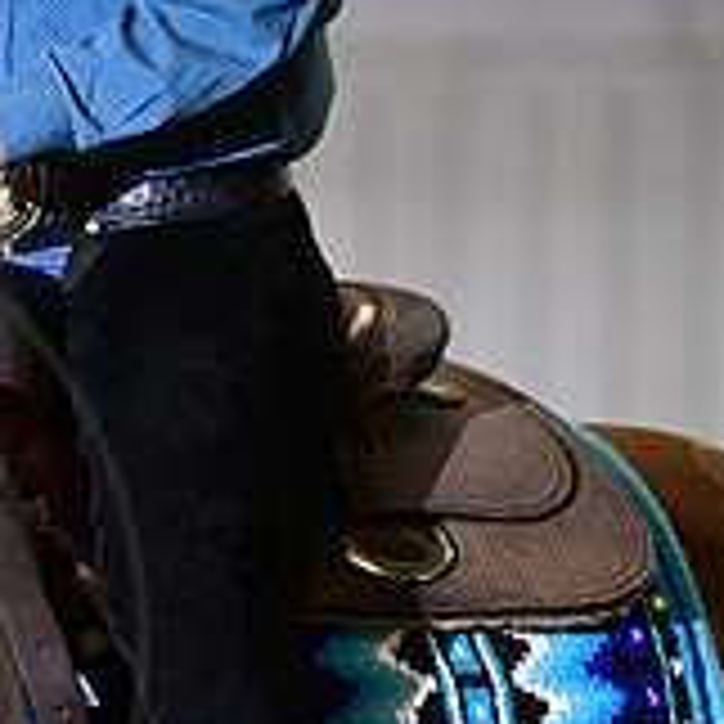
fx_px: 12352
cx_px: -387
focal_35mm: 522
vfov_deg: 3.4
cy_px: 641
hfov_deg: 3.3
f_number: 4
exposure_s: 1/200
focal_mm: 170
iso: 2000
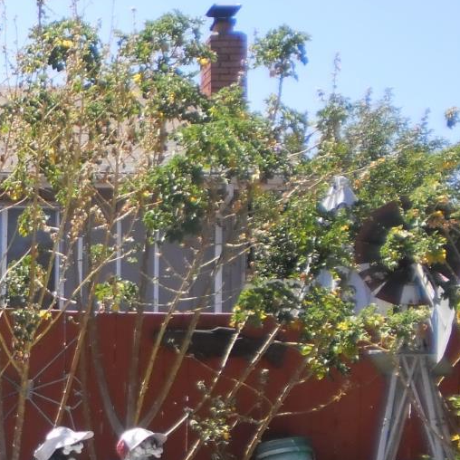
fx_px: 1413
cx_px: -153
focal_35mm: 94
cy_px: 370
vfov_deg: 18.3
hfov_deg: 17.3
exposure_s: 1/640
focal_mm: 6.3
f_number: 3.1
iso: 100
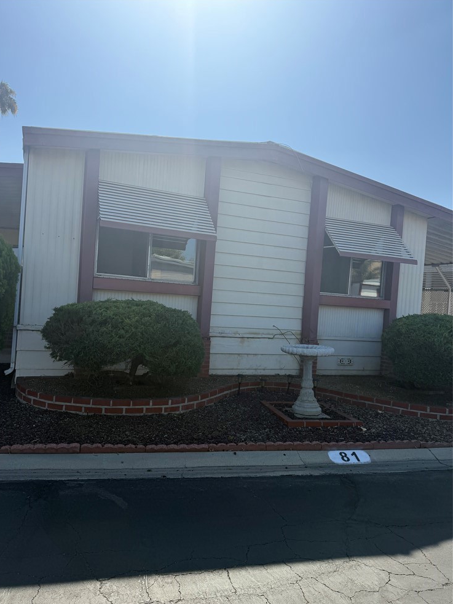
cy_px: 313
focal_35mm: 25
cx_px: 218
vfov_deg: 69.4
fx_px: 436
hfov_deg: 54.9
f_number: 1.78
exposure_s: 1/6173
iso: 100
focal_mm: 6.76
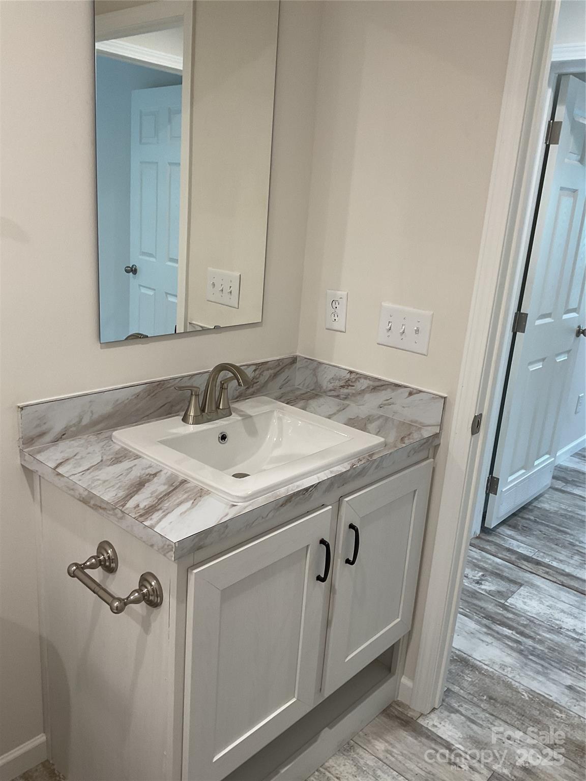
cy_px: 390
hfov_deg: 48.2
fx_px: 655
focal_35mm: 29
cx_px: 293
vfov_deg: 61.7
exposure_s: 1/60
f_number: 1.8
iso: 40
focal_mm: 3
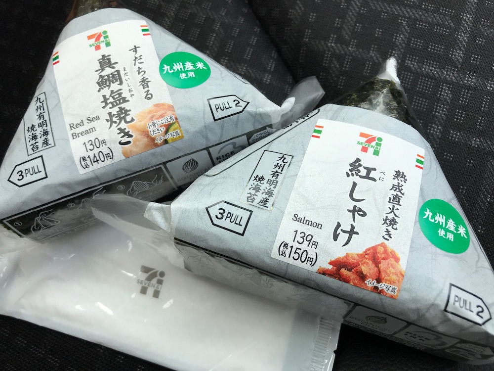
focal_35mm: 28
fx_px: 400
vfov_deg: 49.7
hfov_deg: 63.4
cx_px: 247
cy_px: 186
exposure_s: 1/532
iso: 20
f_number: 1.8
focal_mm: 3.99
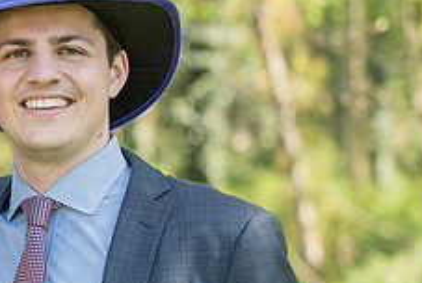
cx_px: -113
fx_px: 2981
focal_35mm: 254
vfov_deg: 5.4
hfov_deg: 8.0
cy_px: 118
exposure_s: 1/500
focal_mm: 95
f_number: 4
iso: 400
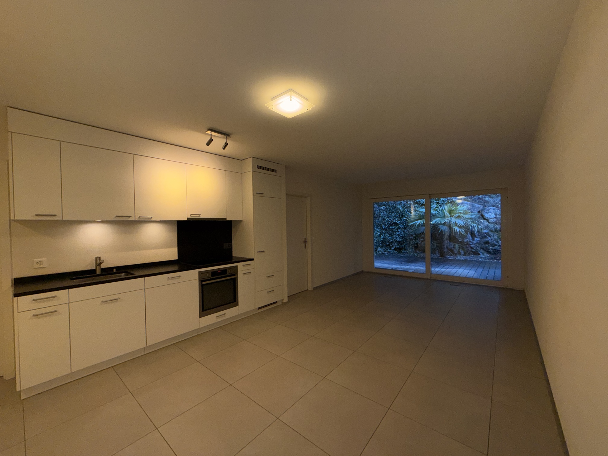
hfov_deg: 102.1
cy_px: 228
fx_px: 246
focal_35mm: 14
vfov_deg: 85.7
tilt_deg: -0.6
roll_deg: +1.1
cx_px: 304
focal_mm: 2.22
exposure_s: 1/122
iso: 50
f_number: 2.2
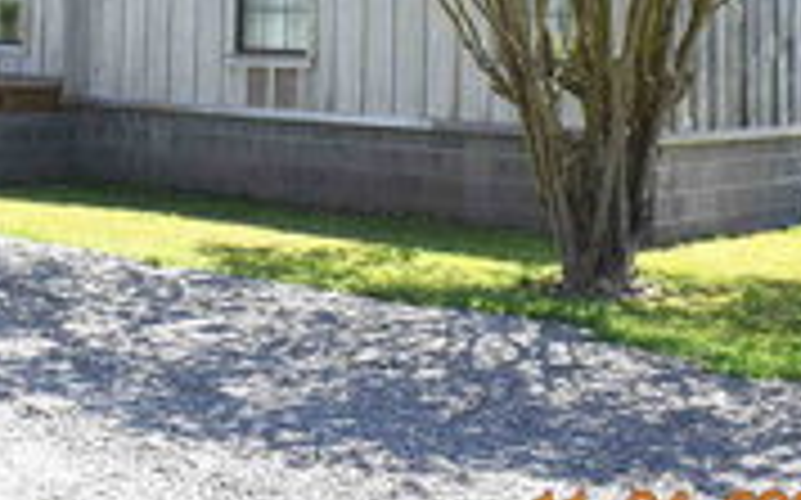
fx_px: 1723
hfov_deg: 25.5
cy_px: -137
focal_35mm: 79
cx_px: 104
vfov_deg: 15.7
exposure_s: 1/350
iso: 200
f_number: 9.5
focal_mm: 18
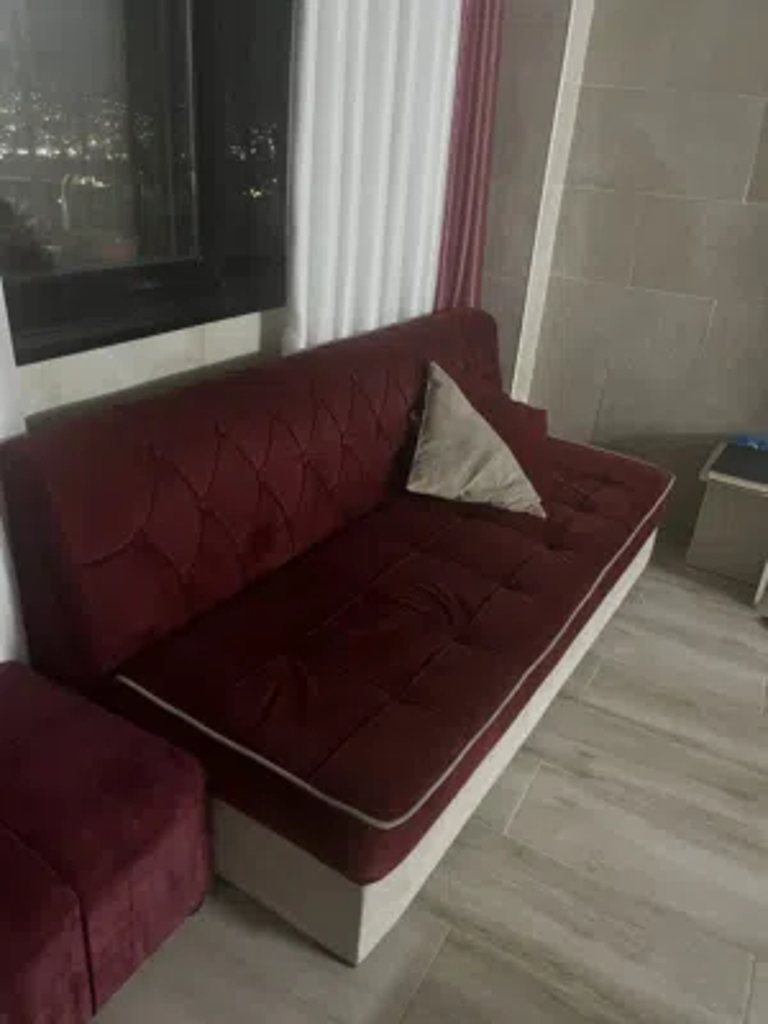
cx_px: 384
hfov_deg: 53.1
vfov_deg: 67.3
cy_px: 512
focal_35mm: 26
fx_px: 769
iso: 640
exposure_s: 1/25
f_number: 1.6
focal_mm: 5.1
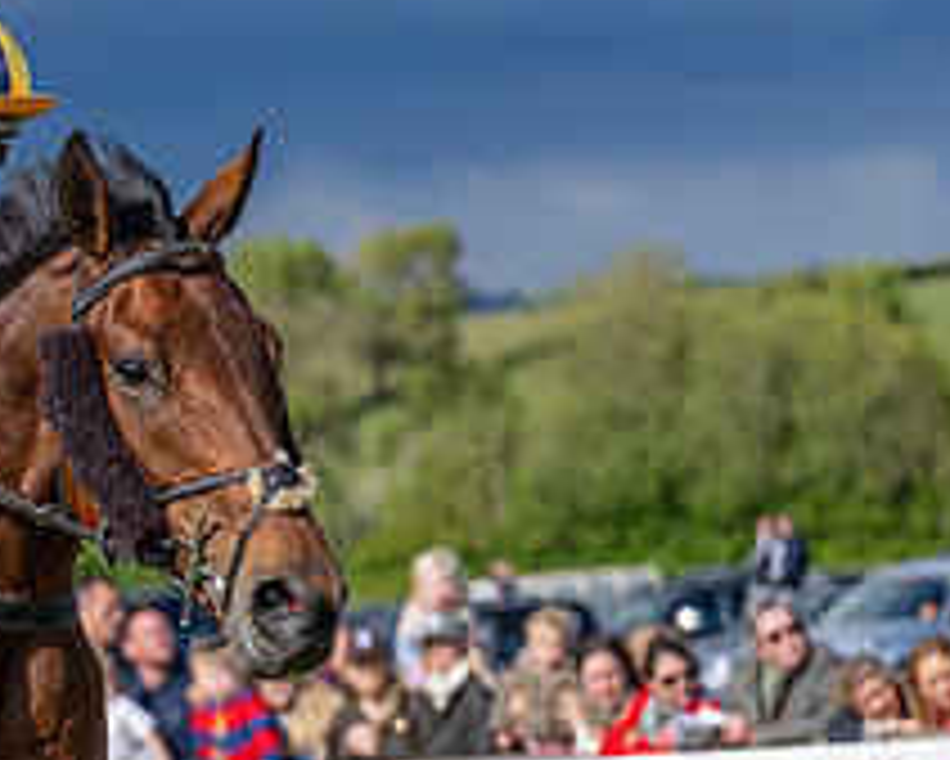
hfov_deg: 7.7
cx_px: -508
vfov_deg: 6.2
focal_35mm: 246
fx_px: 6920
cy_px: 968
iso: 100
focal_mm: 79
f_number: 2.8
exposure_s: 1/2000
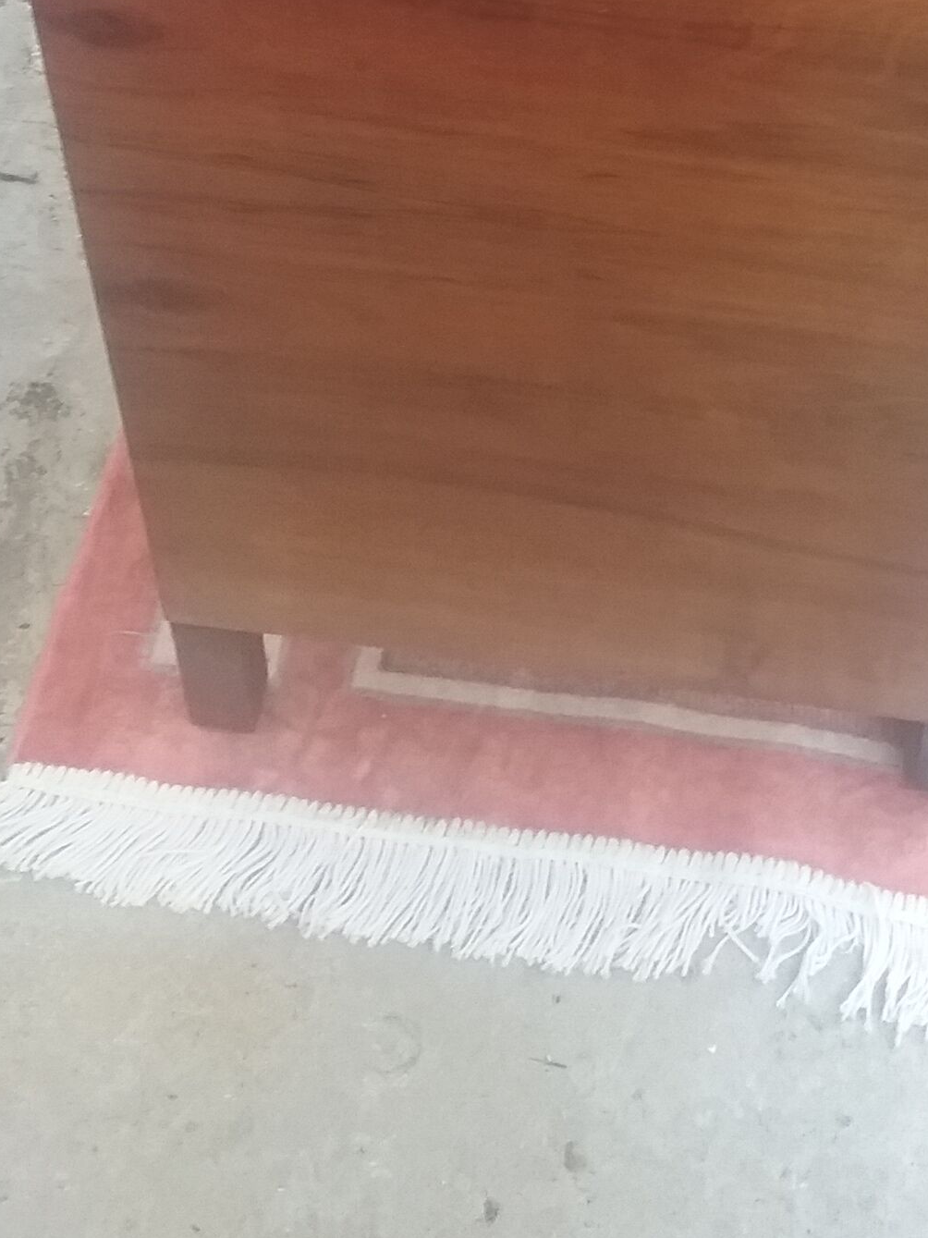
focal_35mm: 60
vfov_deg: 30.5
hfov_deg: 24.3
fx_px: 2145
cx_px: 609
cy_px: 80
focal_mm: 3.3
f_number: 2.2
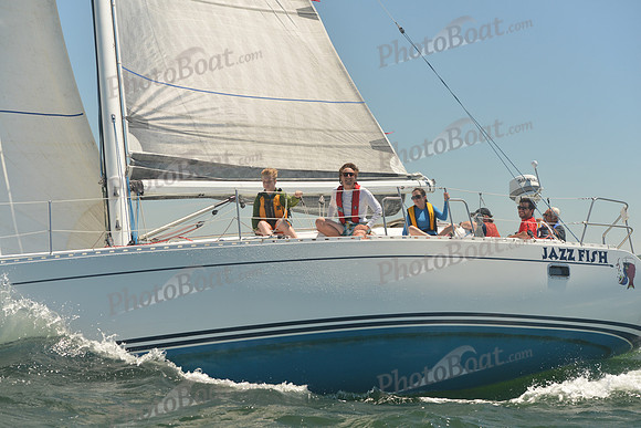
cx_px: 320
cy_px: 214
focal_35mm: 70
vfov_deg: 19.5
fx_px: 1247
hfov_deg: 28.8
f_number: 5.6
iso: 400
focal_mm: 70
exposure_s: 1/800
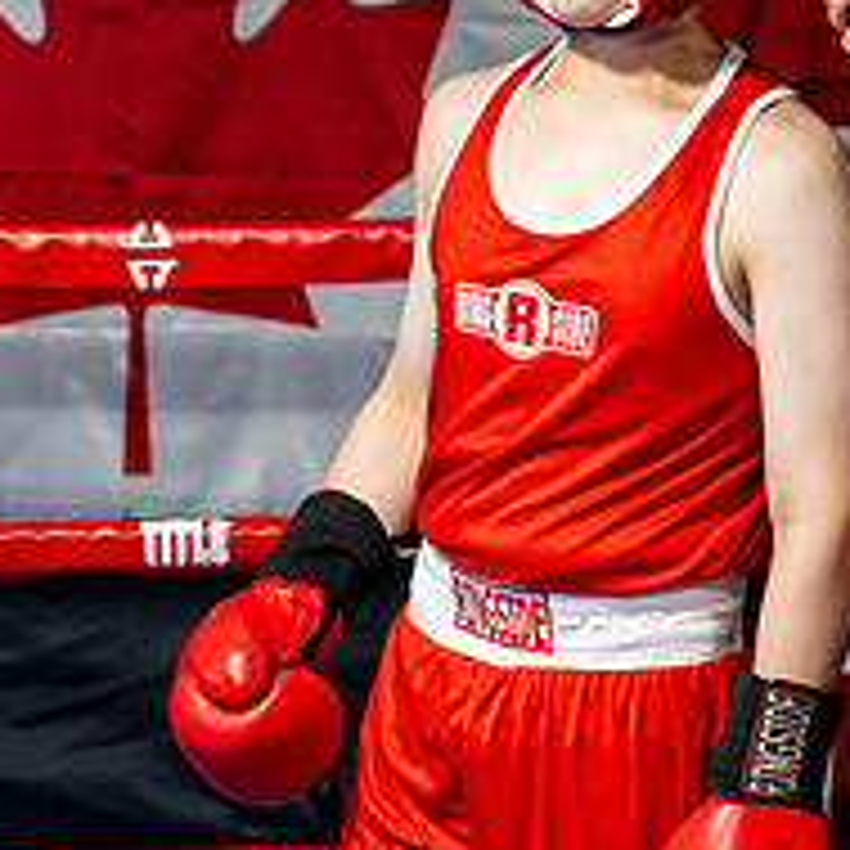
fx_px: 5084
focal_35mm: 183
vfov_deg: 9.5
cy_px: 250
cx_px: 872
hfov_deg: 9.5
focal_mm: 70
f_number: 2
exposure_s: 1/1000
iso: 4000
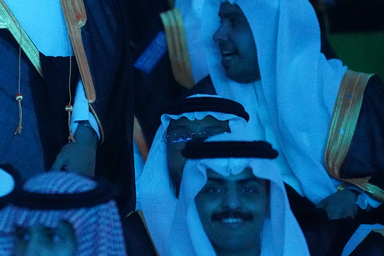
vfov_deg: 2.3
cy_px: -91
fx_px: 6282
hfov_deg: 3.5
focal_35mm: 589
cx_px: -125
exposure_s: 1/125
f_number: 3.2
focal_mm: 200
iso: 10000
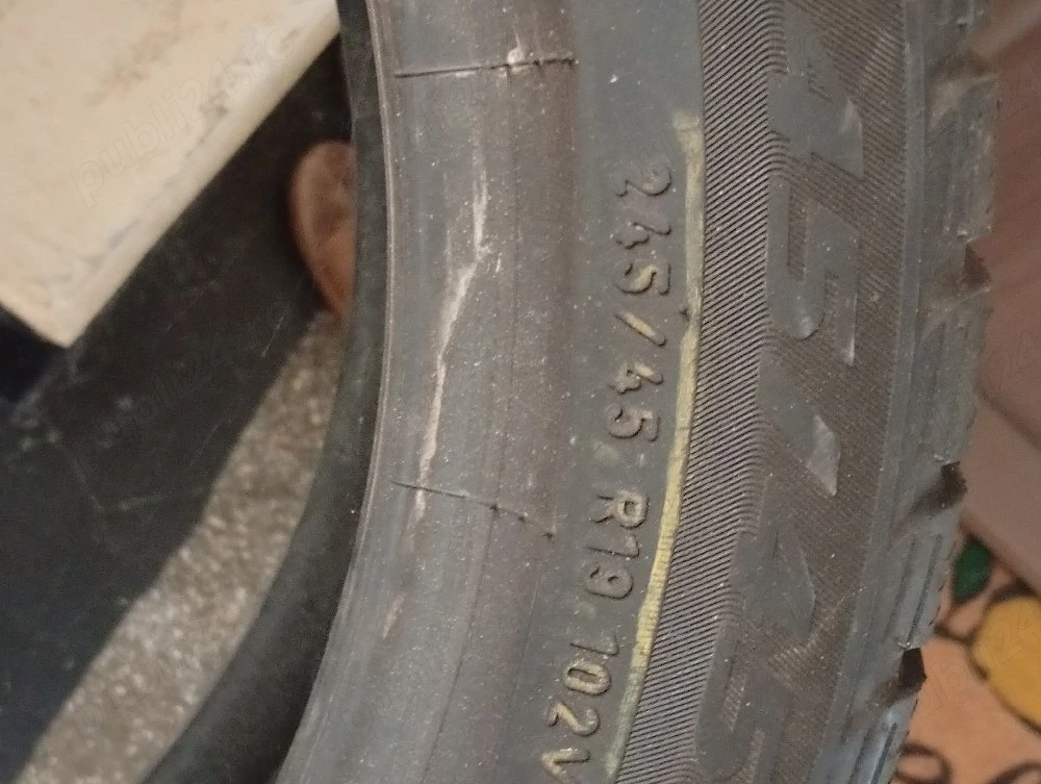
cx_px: 520
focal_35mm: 54
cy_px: 392
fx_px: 1626
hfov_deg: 35.5
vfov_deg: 27.1
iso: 5434
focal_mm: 3.98
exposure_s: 1/14.3
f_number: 1.8
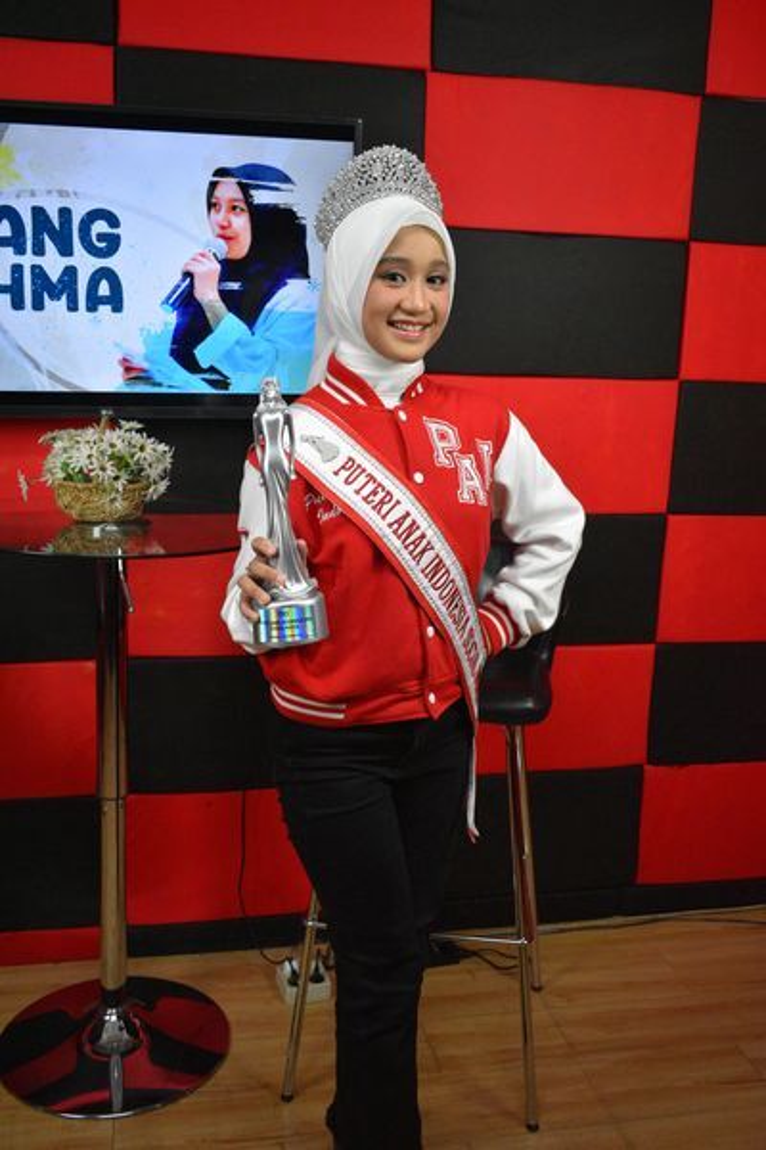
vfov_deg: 53.1
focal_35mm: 36
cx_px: 383
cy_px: 575
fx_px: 1149
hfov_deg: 36.9
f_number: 3.8
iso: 3200
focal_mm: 24
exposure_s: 1/320
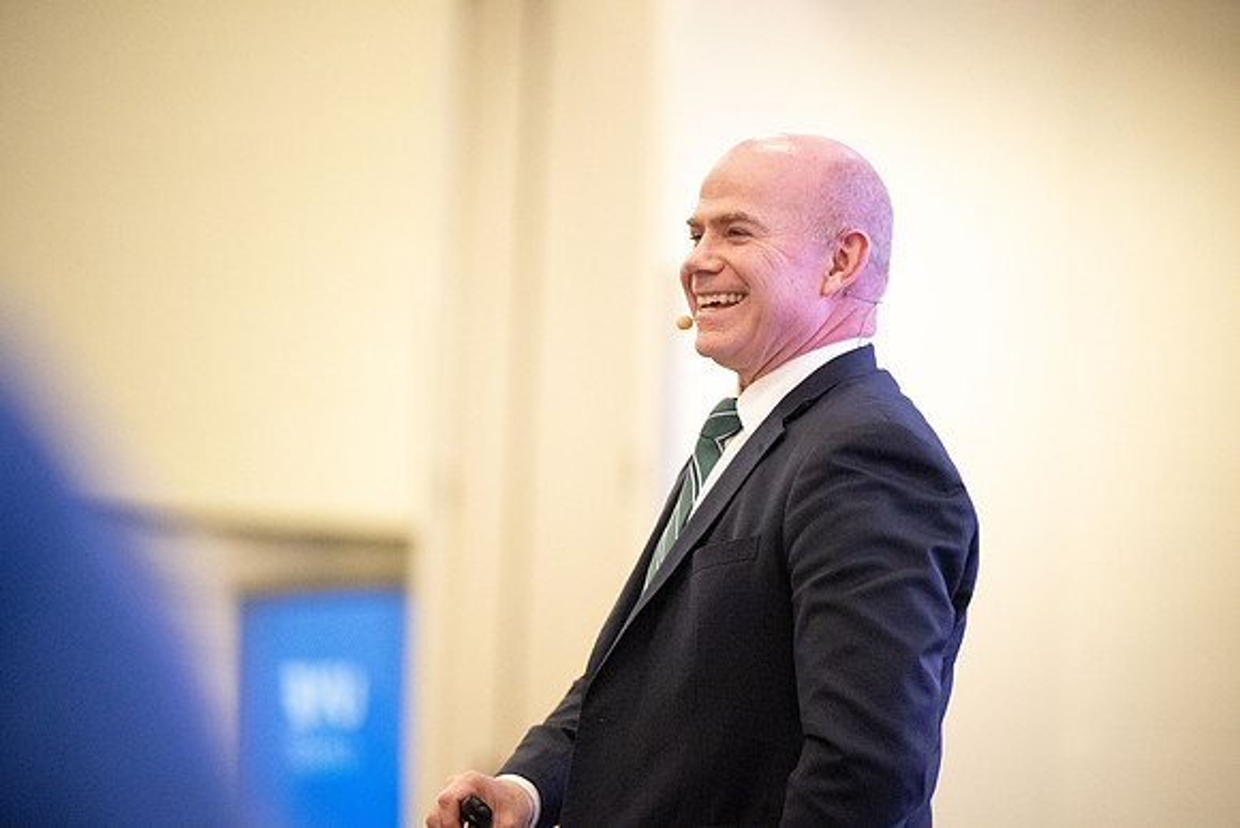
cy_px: 414
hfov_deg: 10.3
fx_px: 6890
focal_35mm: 200
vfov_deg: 6.9
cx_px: 620
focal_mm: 200
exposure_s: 1/500
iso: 8000
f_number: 2.8
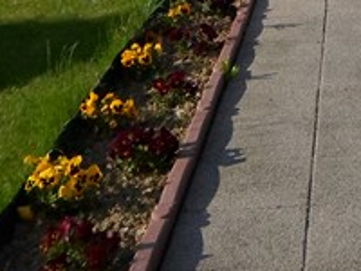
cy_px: -210
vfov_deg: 13.4
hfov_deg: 18.5
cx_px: 451
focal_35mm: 100
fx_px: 1043
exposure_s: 1/2000
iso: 80
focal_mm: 4.5
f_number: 2.5
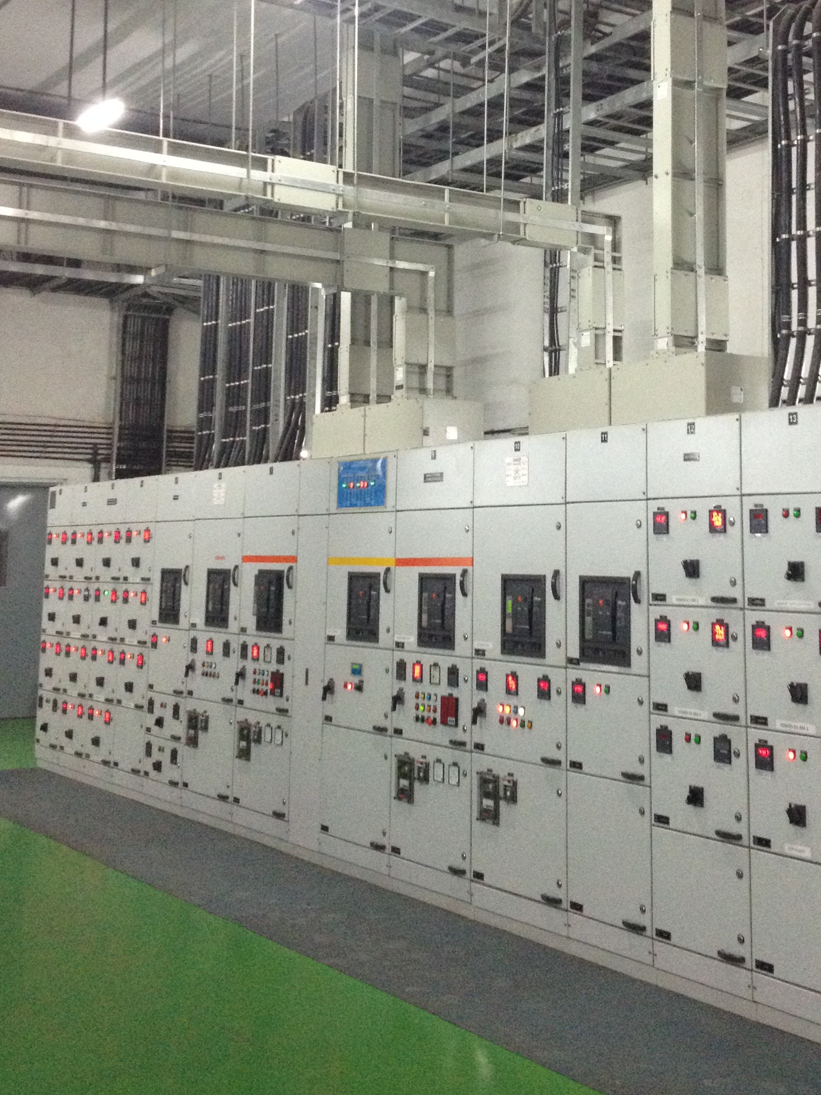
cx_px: 499
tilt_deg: +7.1
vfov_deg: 35.8
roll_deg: -1.3
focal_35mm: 53
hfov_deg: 27.5
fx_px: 1676
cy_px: 367
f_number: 2.4
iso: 250
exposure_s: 1/20
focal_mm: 4.28
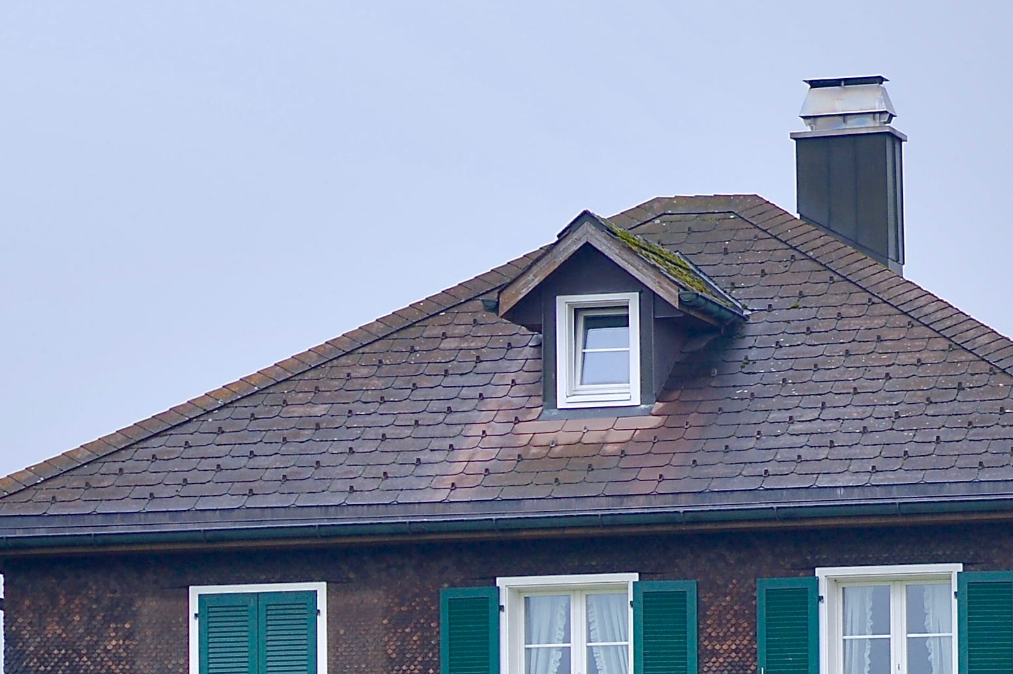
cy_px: 858
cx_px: -130
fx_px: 5706
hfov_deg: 10.0
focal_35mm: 203
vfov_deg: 6.7
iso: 100
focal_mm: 35
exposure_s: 1/200
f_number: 4
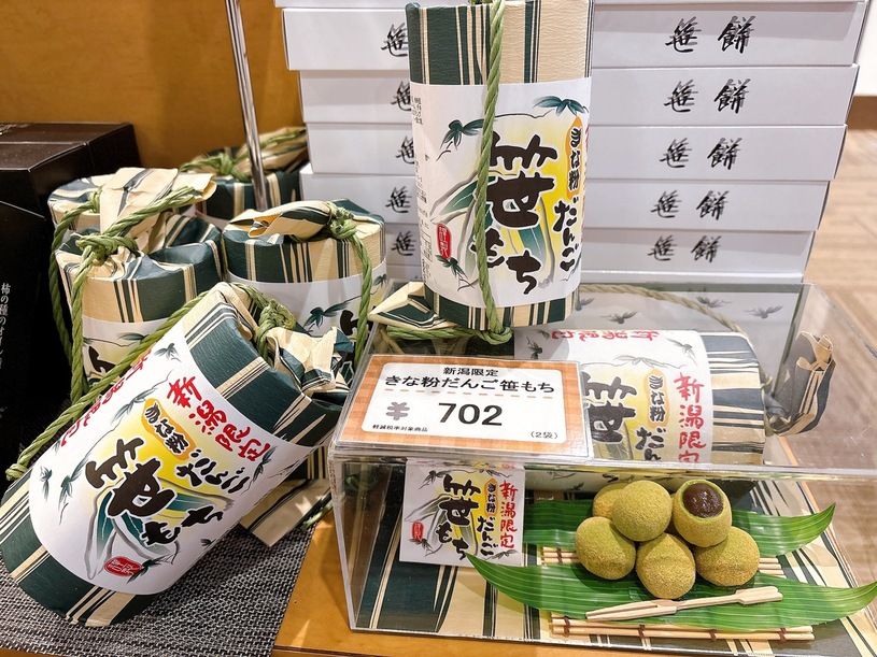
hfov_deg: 67.3
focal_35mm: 26
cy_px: 328
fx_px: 659
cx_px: 438
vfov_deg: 53.1
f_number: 1.6
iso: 320
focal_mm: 5.96
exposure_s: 1/50
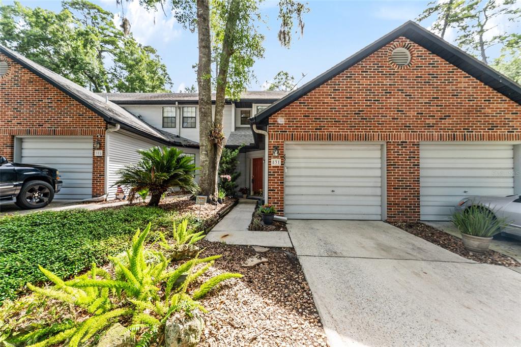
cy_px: 174
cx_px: 260
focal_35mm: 14
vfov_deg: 81.2
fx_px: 203
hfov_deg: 104.3
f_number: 7.1
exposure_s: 1/250
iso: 400
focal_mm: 14
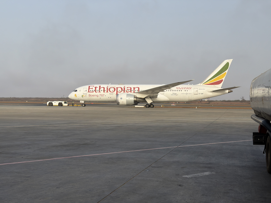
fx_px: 376
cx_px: 136
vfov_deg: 30.3
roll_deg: -0.6
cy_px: 102
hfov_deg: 39.7
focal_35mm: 48
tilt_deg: -0.1
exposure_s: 1/3096
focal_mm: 6.76
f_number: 1.78
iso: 64
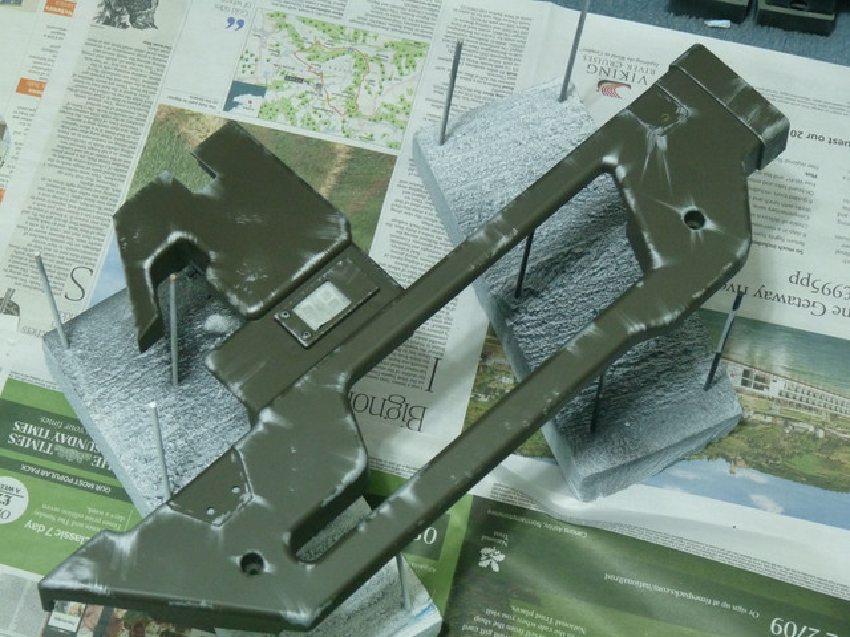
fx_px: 2235
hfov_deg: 21.5
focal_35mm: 91
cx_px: 425
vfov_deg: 16.2
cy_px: 318
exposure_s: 1/8
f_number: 3.4
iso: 400
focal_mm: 16.1
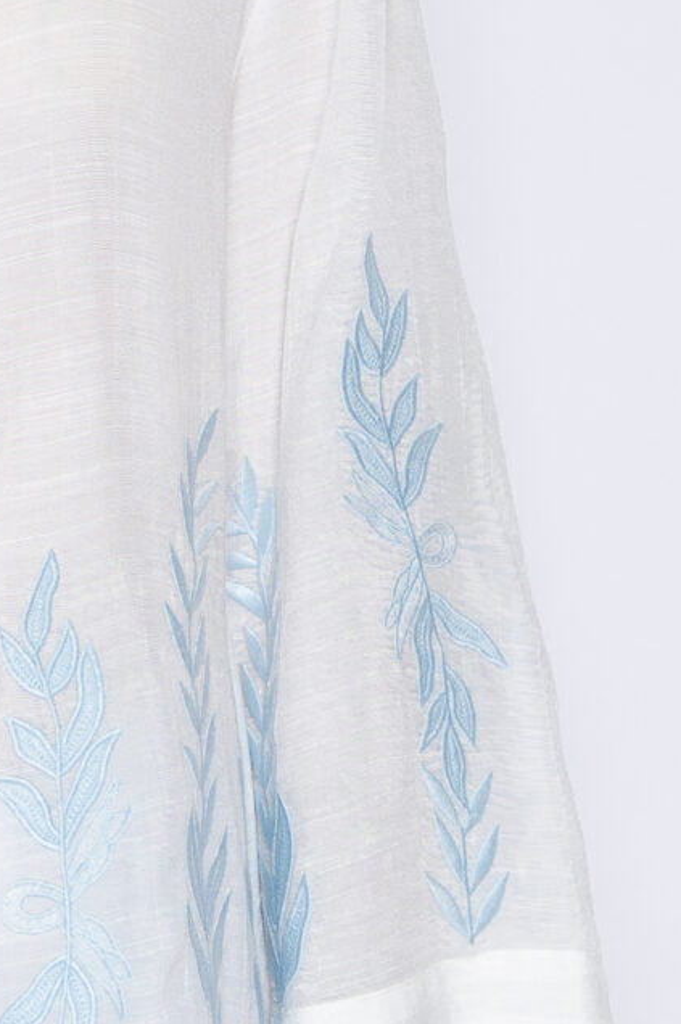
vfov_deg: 12.8
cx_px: -223
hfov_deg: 8.4
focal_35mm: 161
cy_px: 343
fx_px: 4575
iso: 320
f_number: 6.3
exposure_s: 1/200
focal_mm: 40
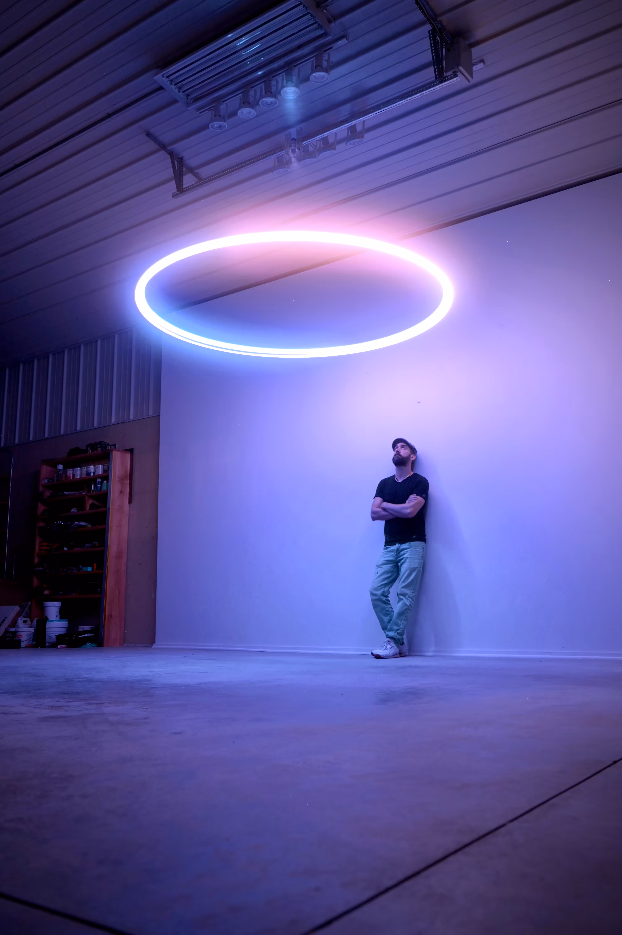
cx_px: 311
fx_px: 804
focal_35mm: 31
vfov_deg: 60.3
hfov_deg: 42.3
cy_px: 468
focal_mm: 31
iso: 640
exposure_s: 8
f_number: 4
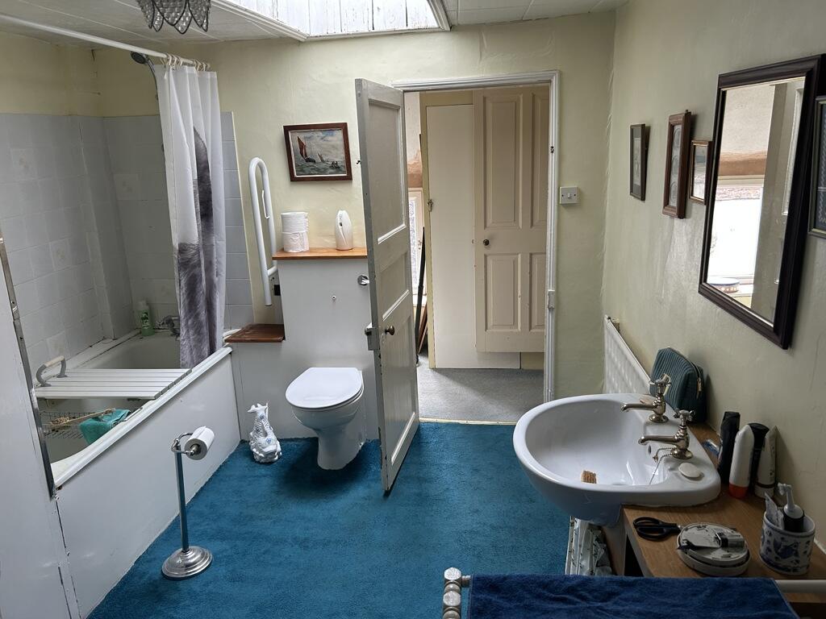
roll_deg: +1.6
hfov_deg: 67.3
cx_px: 413
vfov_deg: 53.1
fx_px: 620
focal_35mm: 26
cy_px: 310
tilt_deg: -13.9
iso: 125
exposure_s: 1/121
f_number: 1.5
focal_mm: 5.7
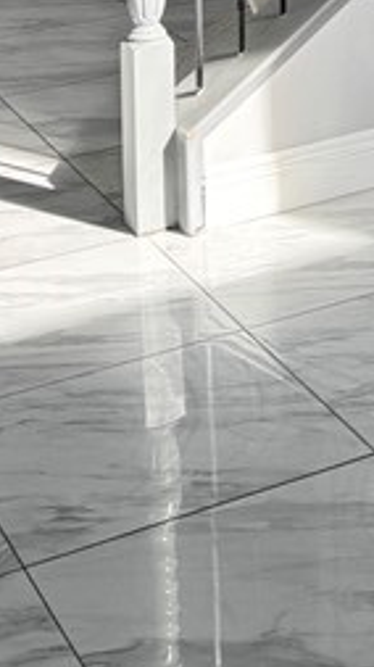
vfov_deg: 16.7
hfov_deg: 10.9
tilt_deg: -0.6
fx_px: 1872
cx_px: 608
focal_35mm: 106
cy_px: -535
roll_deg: -0.4
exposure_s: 1/306
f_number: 1.78
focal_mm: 6.76
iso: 80
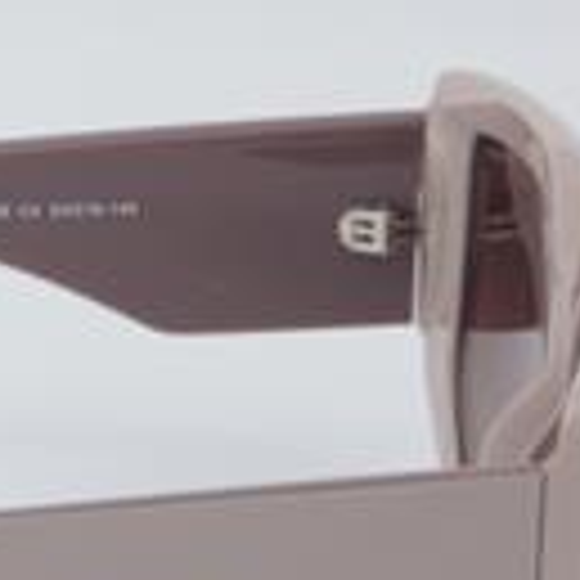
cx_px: -207
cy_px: 504
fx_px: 3753
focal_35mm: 198
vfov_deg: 8.8
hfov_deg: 8.7
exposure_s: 1/4
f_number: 32
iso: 100
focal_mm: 50
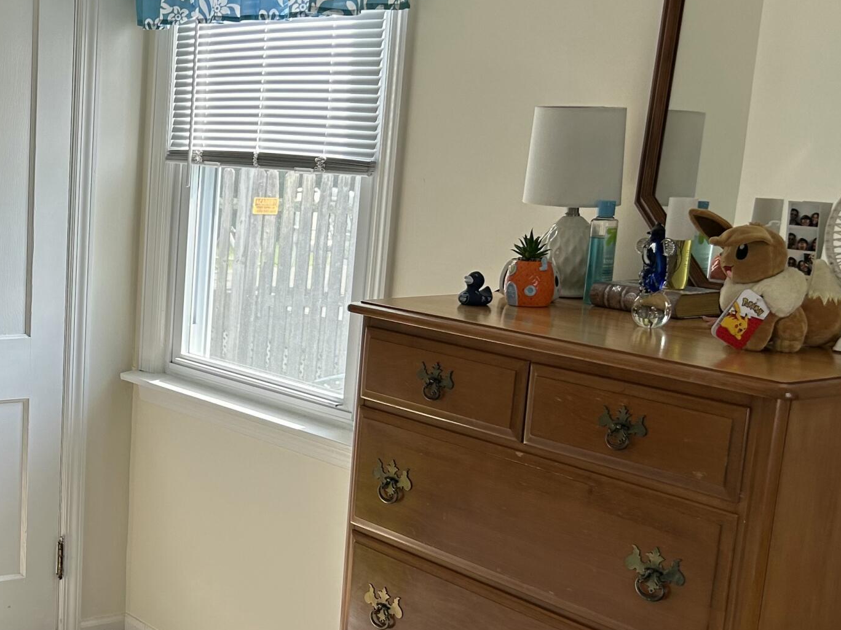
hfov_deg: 31.4
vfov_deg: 25.6
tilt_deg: -12.5
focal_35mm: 57
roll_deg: -0.5
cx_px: 10
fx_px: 1385
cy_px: 406
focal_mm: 5.7
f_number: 1.5
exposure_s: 1/249
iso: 40
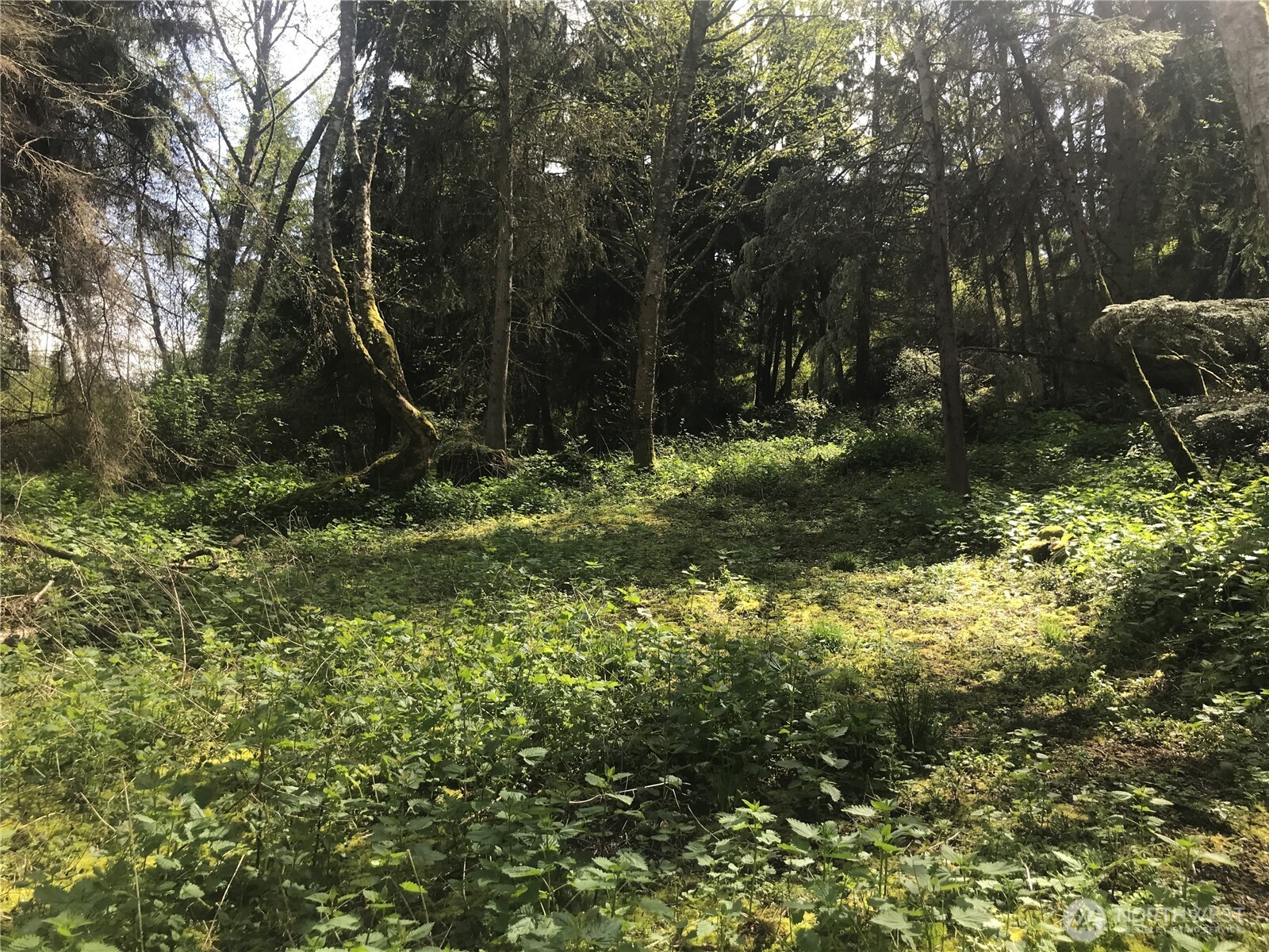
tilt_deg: +3.7
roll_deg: -3.4
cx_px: 634
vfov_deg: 49.7
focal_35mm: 28
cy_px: 476
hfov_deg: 63.4
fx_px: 1026
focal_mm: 3.99
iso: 20
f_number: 1.8
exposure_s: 1/449
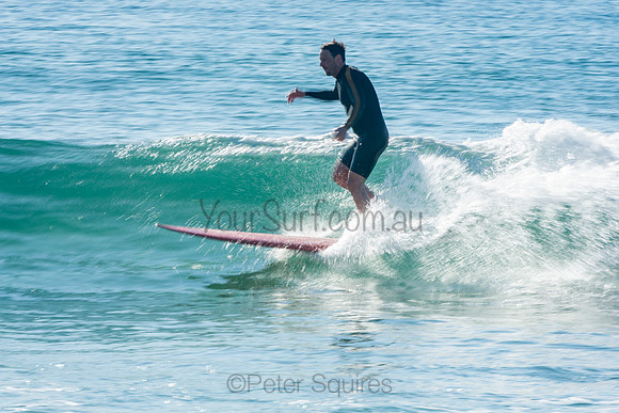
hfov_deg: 3.4
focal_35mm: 600
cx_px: 310
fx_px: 10319
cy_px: 206
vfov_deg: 2.3
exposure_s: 1/50
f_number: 20
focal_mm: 400
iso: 100
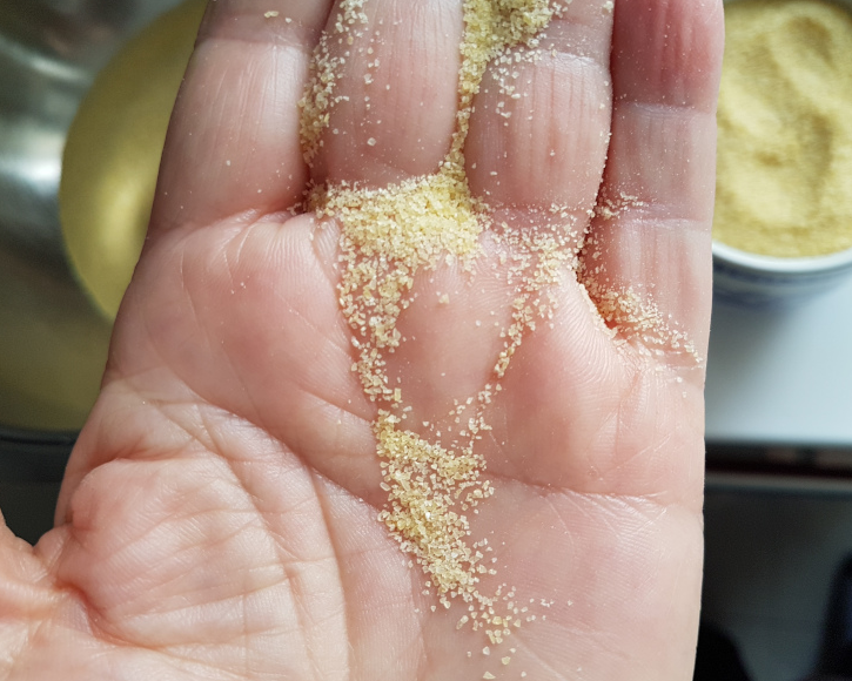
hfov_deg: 62.1
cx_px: 455
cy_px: 337
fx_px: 706
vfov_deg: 51.5
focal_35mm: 28
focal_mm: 4.2
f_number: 1.7
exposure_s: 1/50
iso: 50
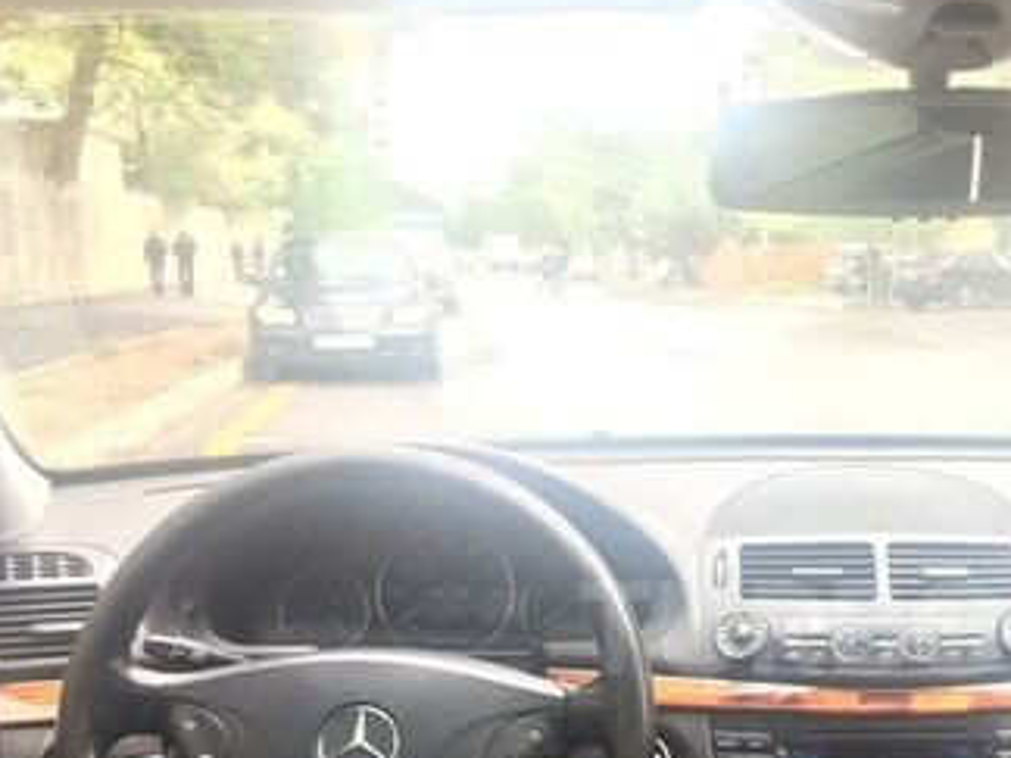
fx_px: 1723
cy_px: 629
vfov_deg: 24.3
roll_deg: -1.1
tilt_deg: -11.3
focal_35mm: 59
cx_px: 899
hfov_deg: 31.3
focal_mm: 4.15
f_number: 2.2
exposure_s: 1/33
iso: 100
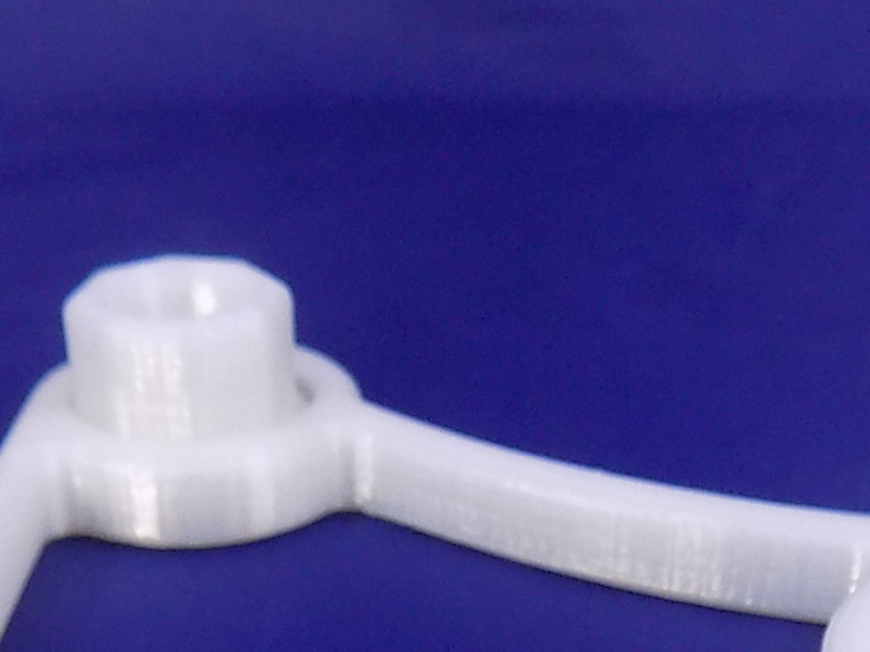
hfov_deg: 27.4
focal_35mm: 71
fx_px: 1784
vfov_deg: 19.6
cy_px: 768
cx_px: 441
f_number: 3.1
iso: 280
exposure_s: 1/30
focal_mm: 4
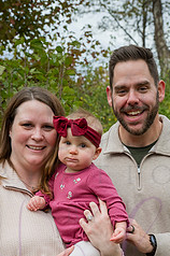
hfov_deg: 15.3
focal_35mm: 89
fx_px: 632
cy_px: 213
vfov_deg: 22.5
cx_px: 99
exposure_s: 1/500
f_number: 6.3
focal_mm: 47
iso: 400
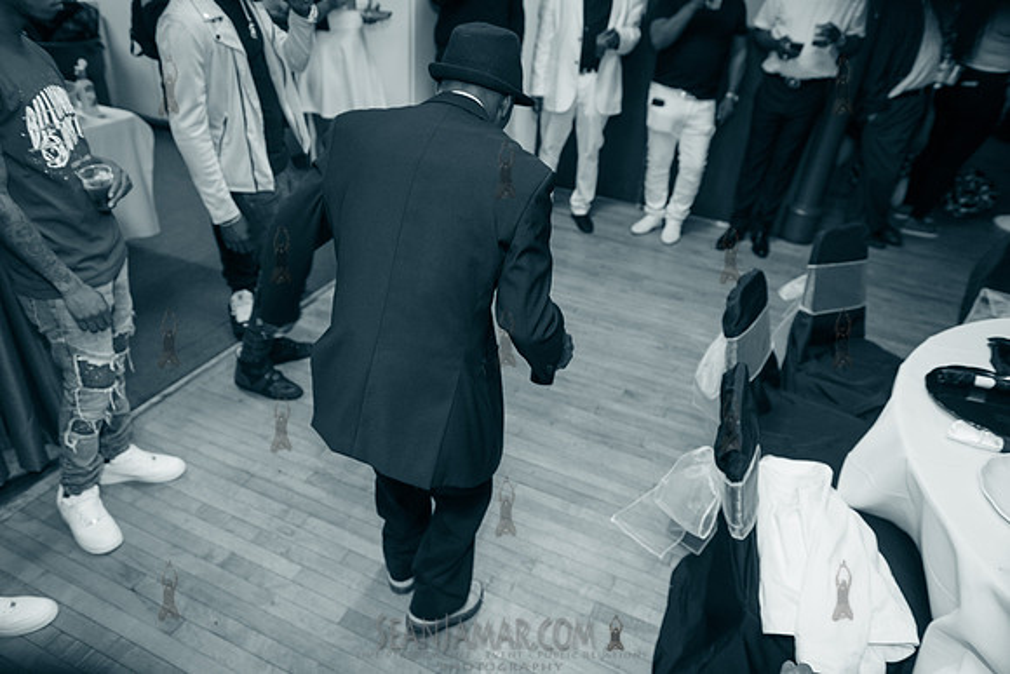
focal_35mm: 24
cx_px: 505
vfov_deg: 53.2
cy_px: 337
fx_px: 673
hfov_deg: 73.7
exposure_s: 1/250
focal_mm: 24
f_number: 3.5
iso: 2000
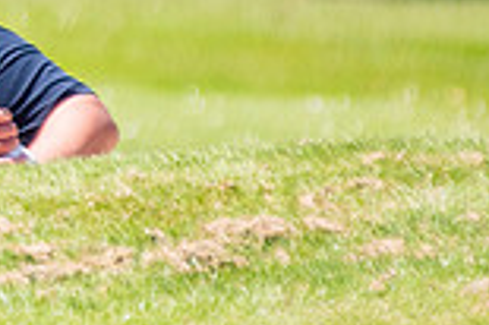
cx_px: -416
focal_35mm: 2815
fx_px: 38196
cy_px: -134
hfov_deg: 0.7
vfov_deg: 0.5
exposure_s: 1/1250
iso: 640
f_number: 6.3
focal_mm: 500
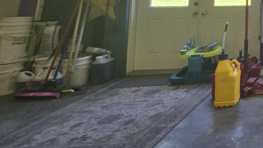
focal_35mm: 41
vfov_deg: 24.8
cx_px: 381
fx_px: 286
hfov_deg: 30.7
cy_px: -50
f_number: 2.2
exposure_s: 1/60
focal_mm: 2.2
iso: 64
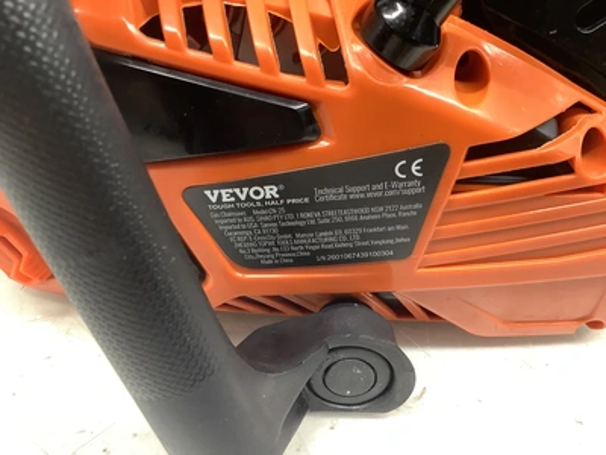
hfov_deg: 58.4
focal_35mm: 31
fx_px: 543
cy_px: 228
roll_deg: -0.5
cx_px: 303
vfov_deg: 45.4
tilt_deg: -34.6
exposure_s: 1/60
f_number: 2.4
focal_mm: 3.3
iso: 200
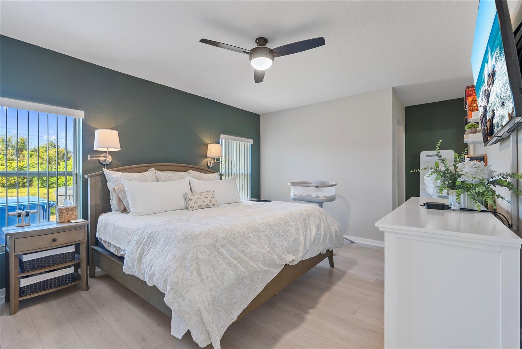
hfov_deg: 96.7
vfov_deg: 73.8
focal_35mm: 16
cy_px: 174
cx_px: 261
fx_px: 232
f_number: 8
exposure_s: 1
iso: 400
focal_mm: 16
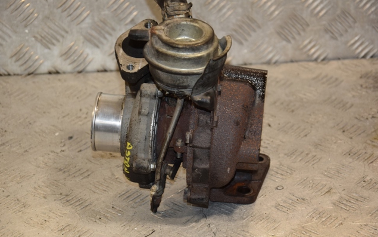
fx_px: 1190
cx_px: 189
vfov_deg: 11.3
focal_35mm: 116
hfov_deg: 18.0
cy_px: 124
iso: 800
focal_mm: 75
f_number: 5.3
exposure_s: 1/200
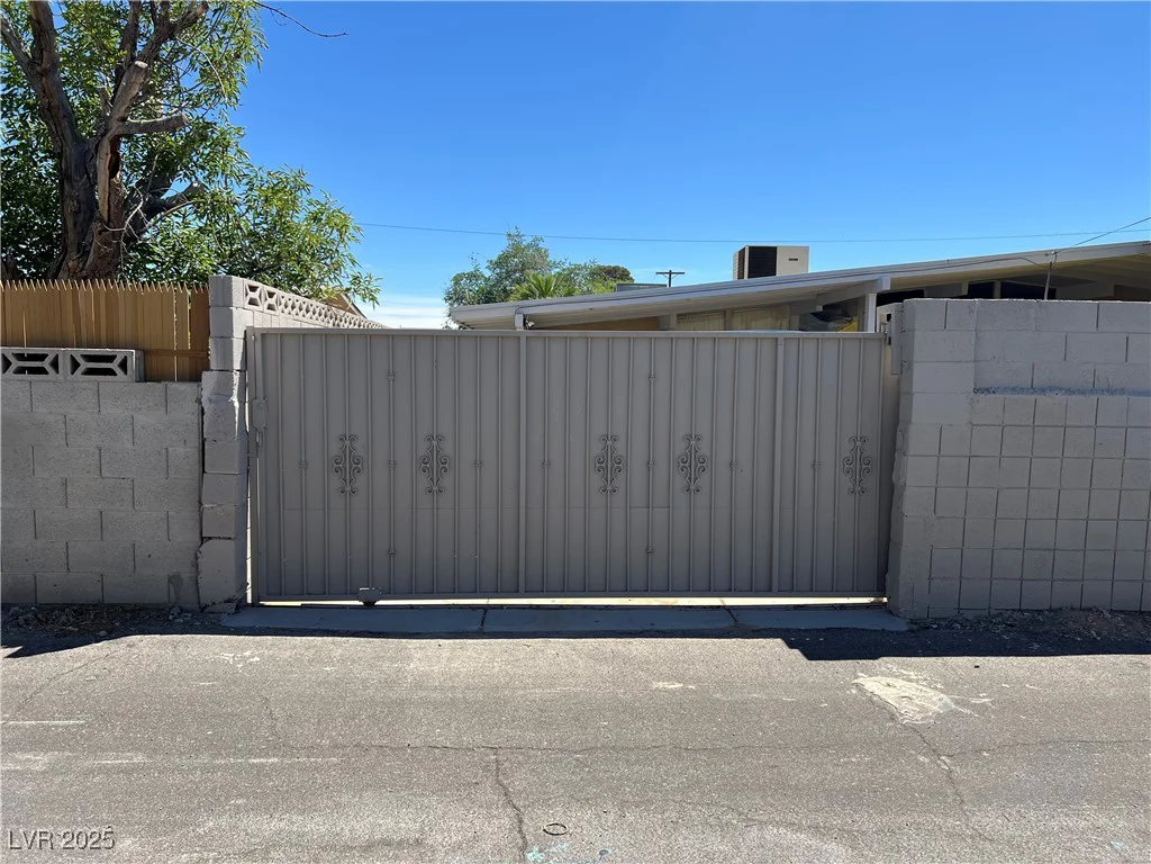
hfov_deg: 67.3
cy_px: 432
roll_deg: -0.8
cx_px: 576
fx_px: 865
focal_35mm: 26
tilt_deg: -5.7
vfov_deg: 53.1
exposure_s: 1/3704
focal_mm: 5.7
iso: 50
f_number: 1.5
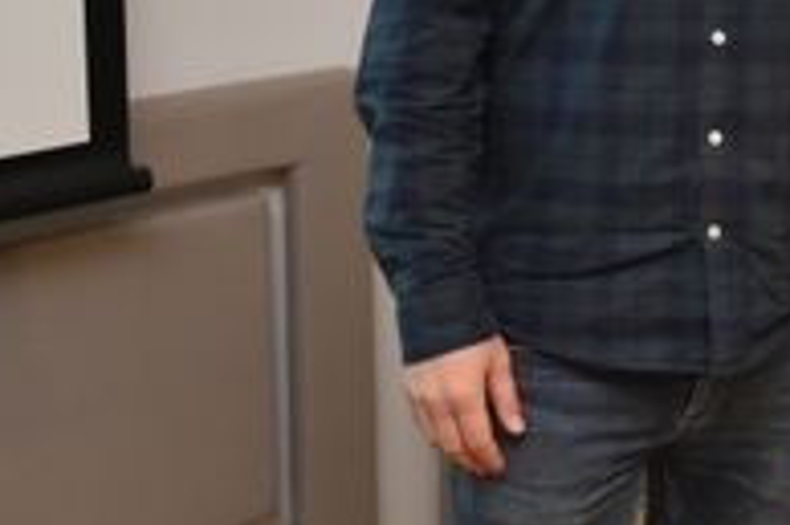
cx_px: 965
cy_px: -159
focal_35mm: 103
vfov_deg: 12.8
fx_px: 2258
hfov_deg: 18.7
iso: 2000
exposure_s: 1/60
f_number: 3.8
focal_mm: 26
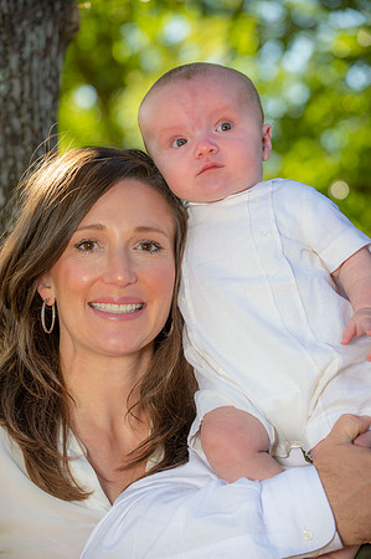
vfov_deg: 18.6
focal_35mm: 110
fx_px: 1704
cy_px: 280
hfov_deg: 12.4
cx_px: 186
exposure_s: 1/250
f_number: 7.1
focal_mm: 110
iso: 200
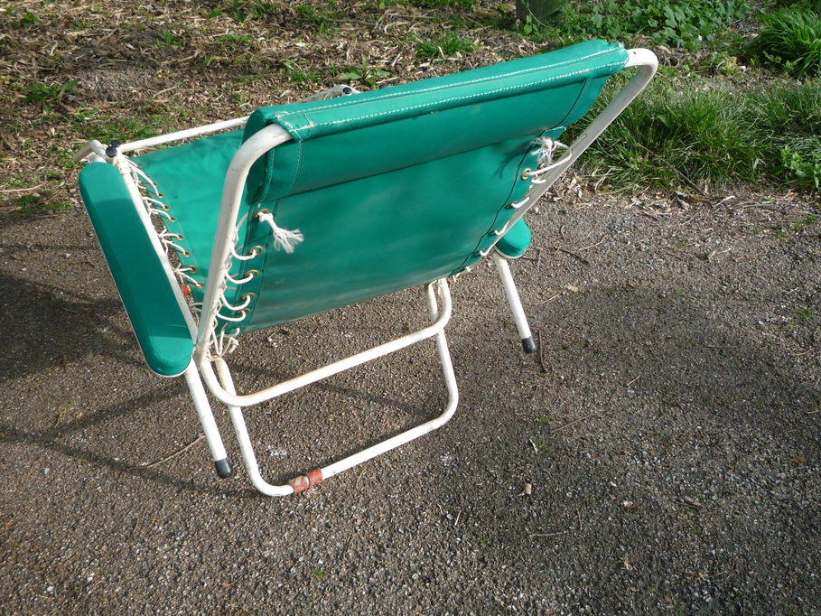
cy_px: 298
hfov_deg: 55.3
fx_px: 783
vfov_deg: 42.9
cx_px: 409
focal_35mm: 33
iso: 100
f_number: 4
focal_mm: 5.2
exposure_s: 1/125
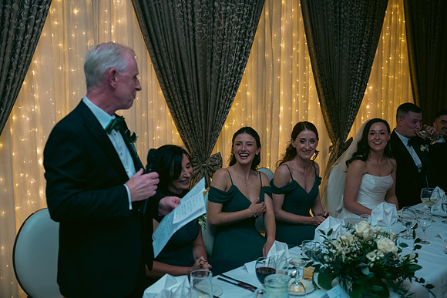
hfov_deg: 43.6
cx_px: 224
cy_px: 149
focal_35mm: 45
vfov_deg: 29.9
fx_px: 559
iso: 800
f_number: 3.5
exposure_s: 1/160
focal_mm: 45
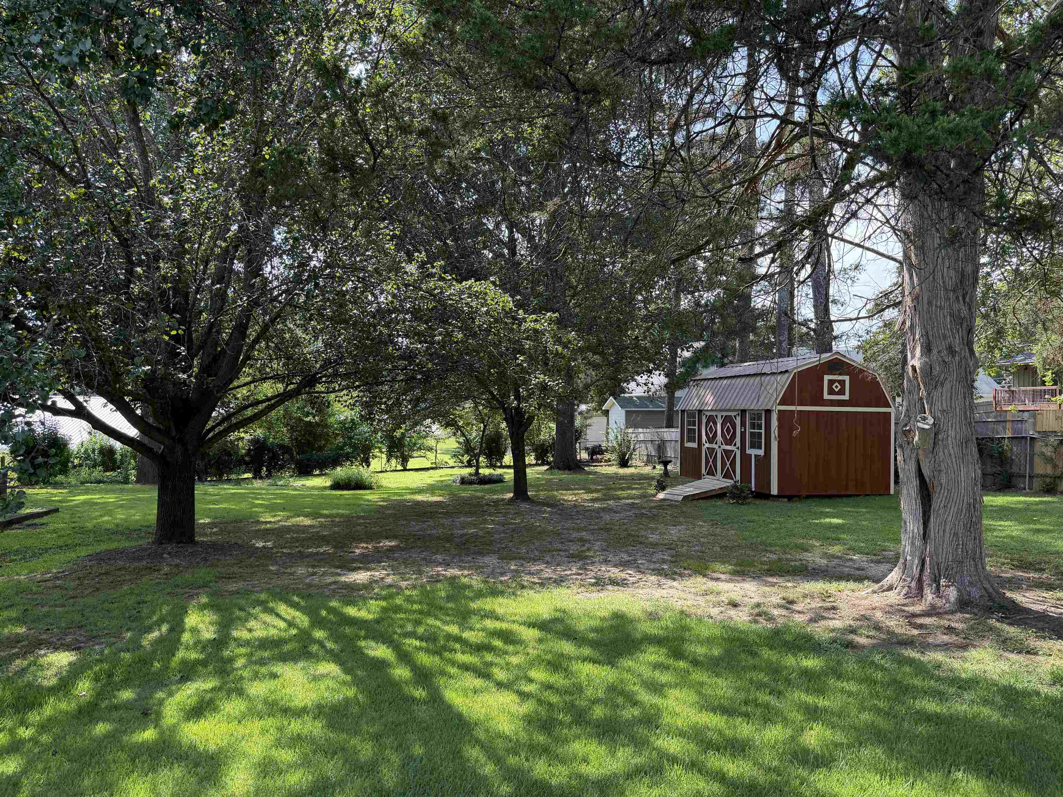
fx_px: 737
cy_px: 398
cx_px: 532
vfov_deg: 56.8
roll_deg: -0.8
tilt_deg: -0.2
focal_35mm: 24
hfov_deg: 71.6
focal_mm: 6.76
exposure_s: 1/742
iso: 100
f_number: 1.78
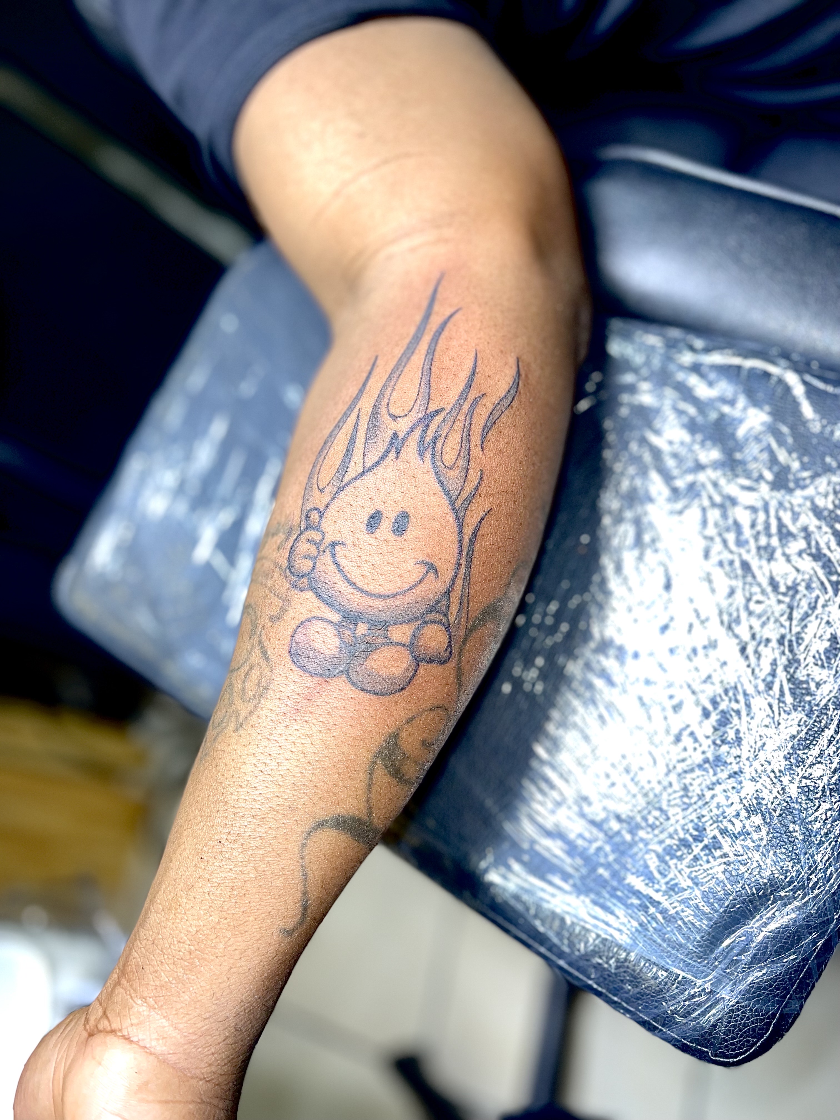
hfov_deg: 53.1
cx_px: 420
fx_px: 841
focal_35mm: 26
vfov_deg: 67.3
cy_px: 560
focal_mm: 5.1
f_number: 1.6
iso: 40
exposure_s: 1/38
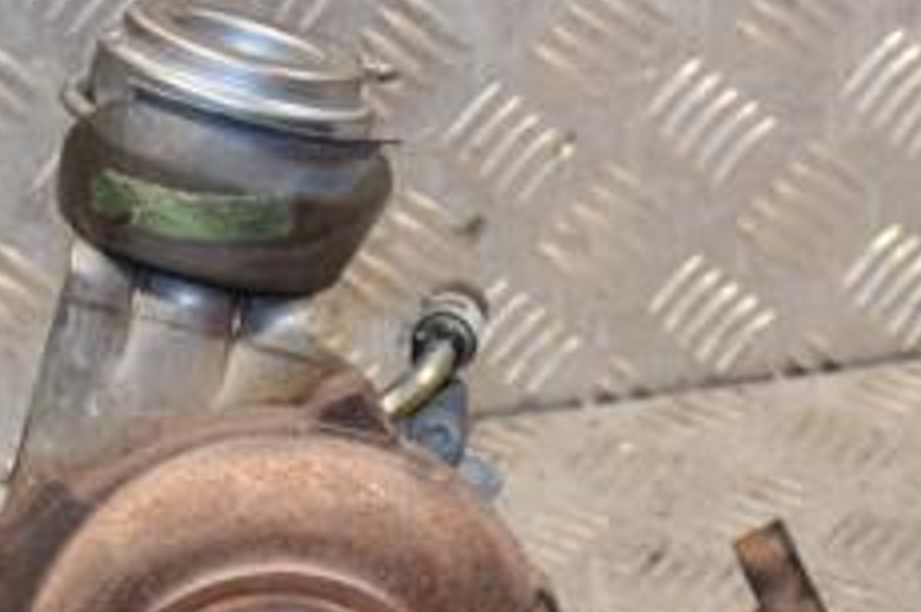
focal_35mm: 176
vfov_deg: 7.7
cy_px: 704
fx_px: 4507
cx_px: 529
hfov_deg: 11.7
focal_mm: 45
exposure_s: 1/200
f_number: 4.8
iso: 800
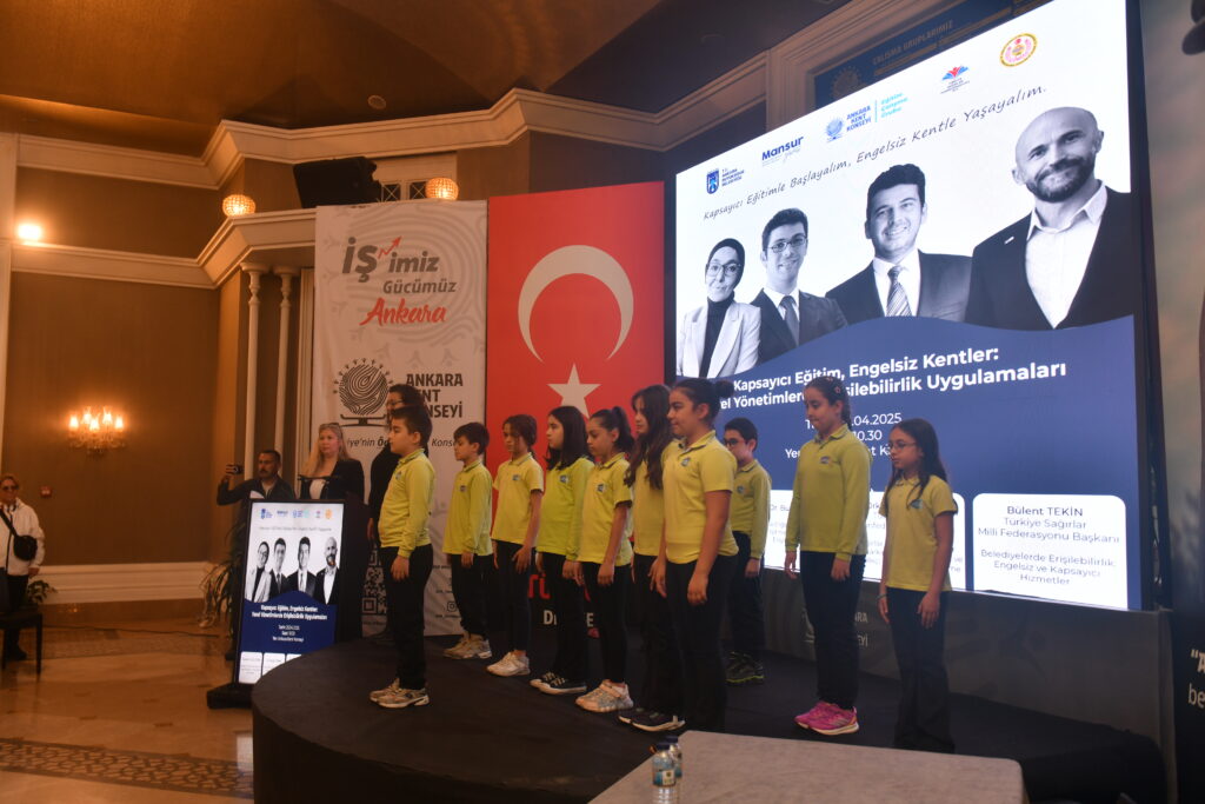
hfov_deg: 58.7
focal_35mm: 32
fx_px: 1071
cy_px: 402
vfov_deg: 41.1
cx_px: 602
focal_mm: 32
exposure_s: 1/100
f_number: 5
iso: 320
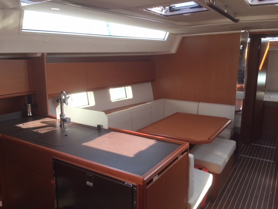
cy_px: 104
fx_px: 233
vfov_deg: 48.2
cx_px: 139
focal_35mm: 29
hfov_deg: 61.7
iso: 32
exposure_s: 1/50
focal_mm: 4.15
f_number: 2.2
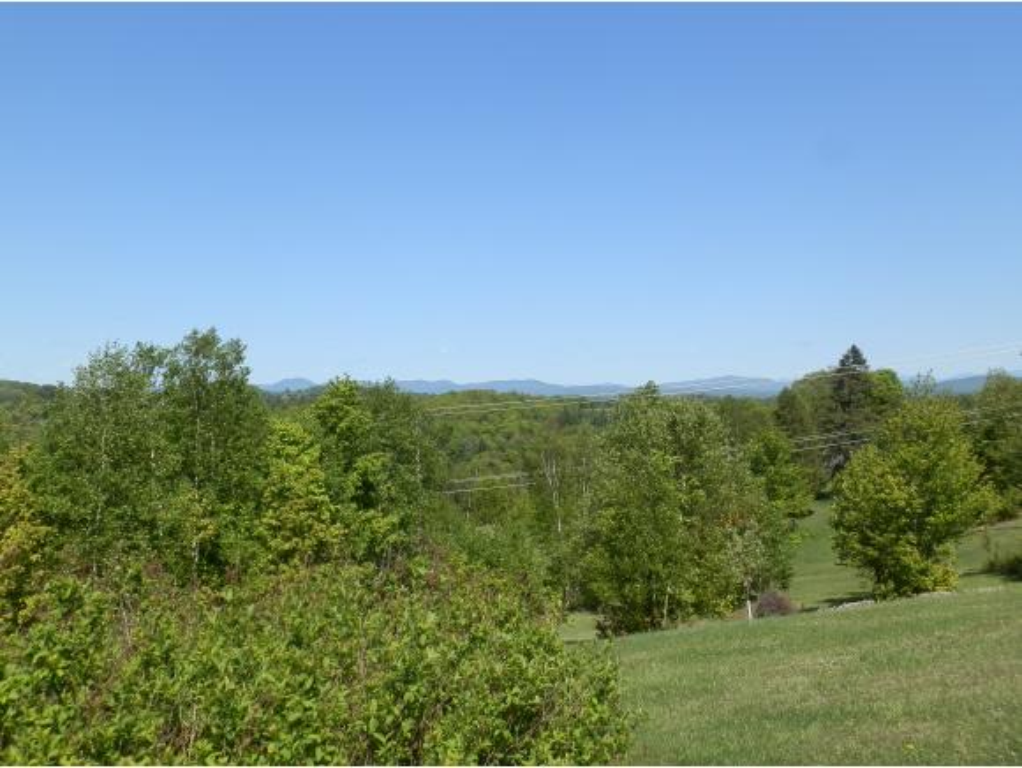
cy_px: 384
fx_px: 975
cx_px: 511
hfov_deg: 55.3
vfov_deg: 43.0
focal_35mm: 33
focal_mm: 5.96
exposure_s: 1/1000
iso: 64
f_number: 3.2
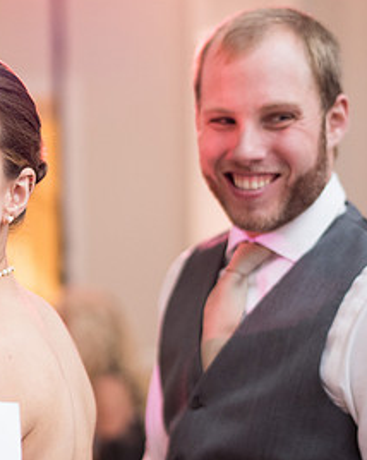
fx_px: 1604
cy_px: 245
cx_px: -105
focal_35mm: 118
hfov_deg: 12.7
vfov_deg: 16.3
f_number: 2
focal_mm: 58
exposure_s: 1/200
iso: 1000
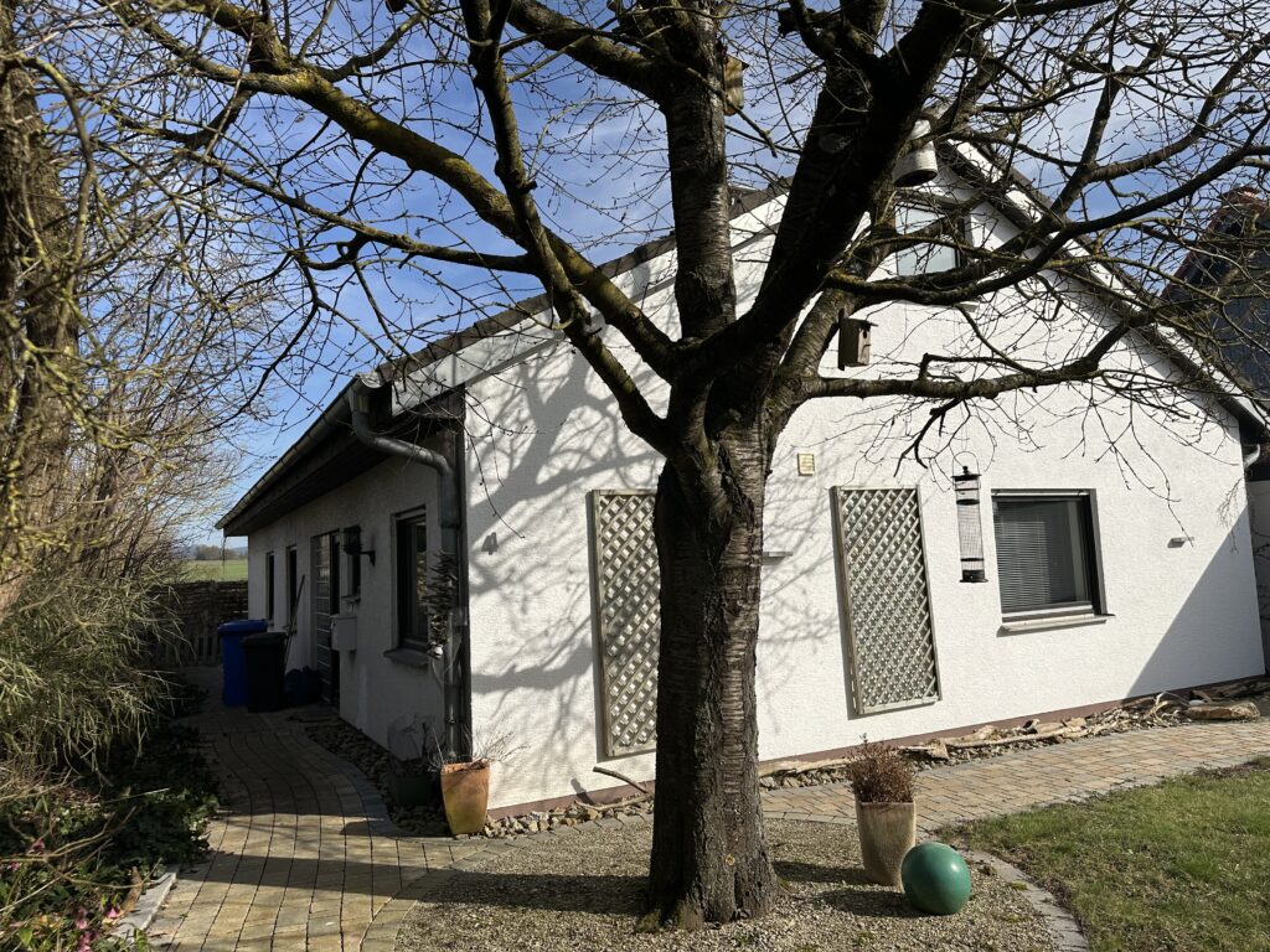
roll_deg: +3.0
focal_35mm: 24
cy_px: 476
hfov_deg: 71.6
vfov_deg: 56.8
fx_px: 881
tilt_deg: +6.0
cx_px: 635
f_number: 1.78
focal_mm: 6.86
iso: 80
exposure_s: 1/6623
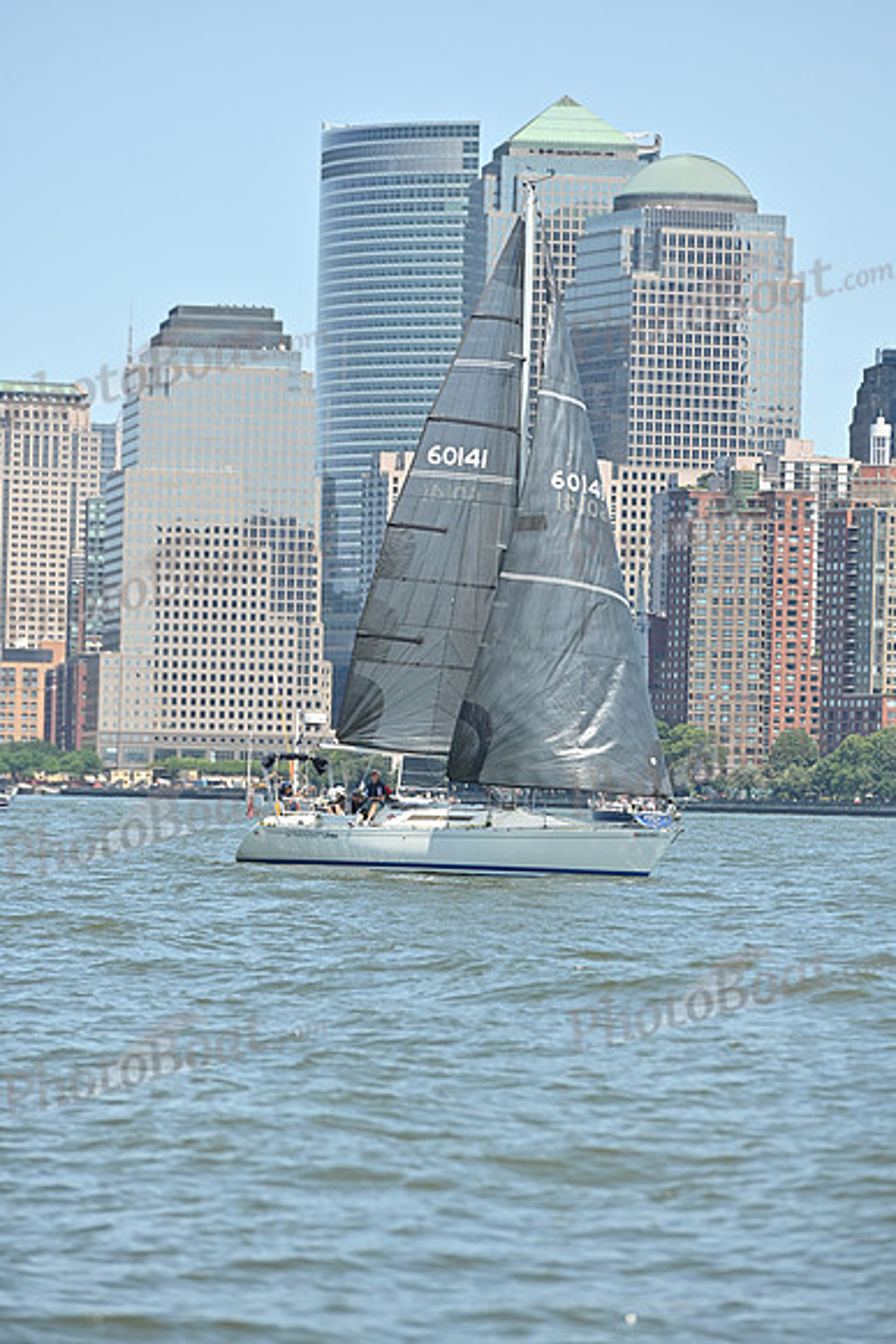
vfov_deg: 10.3
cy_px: 672
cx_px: 448
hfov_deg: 6.9
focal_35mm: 200
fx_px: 7462
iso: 320
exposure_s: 1/1600
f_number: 5.6
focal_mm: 200
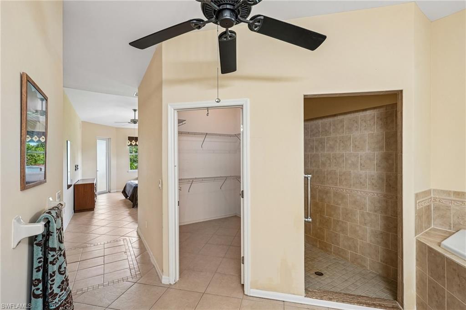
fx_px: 213
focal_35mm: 16
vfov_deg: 72.0
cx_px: 233
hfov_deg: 95.0
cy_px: 155
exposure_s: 1/15
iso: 400
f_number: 8
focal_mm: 16.5
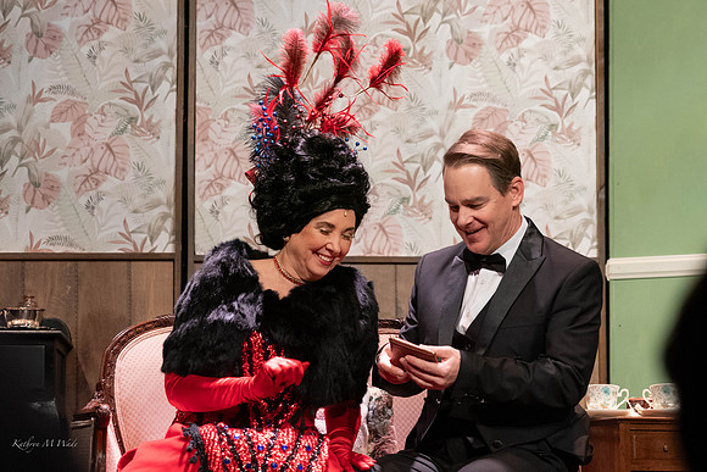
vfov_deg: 10.9
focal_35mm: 126
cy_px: 224
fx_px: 2473
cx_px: 336
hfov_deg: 16.3
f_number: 6.3
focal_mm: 117
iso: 4000
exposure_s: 1/200
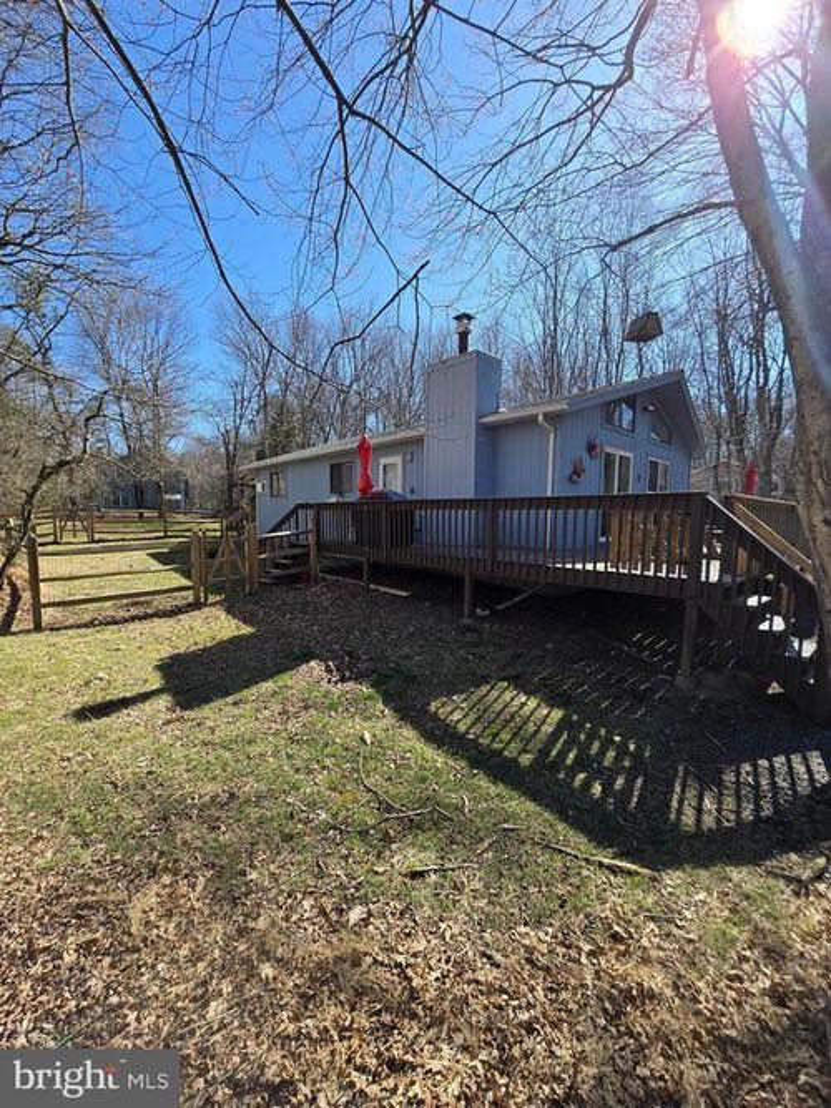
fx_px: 416
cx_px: 416
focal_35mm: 13
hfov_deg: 89.9
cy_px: 554
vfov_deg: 106.2
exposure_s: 1/1087
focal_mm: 2.2
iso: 50
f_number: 2.2
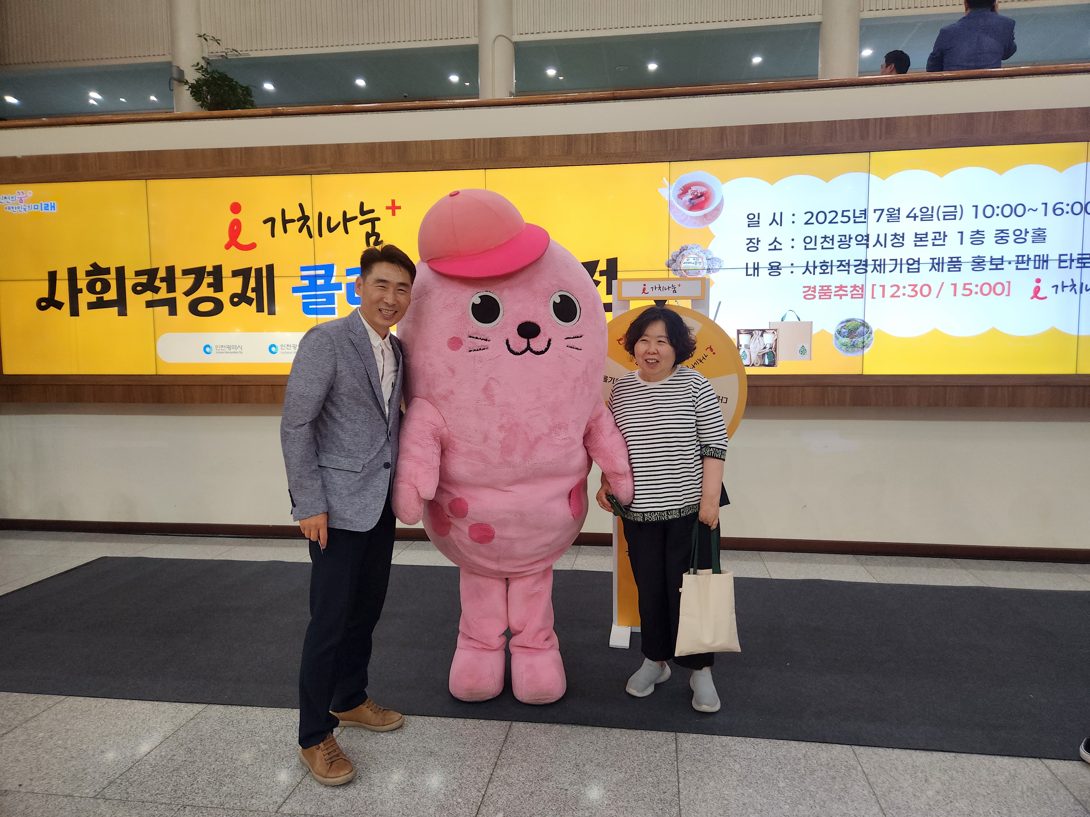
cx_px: 545
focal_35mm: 23
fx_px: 724
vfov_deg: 58.9
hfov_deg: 73.9
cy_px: 408
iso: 100
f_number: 1.8
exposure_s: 1/120
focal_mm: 5.4
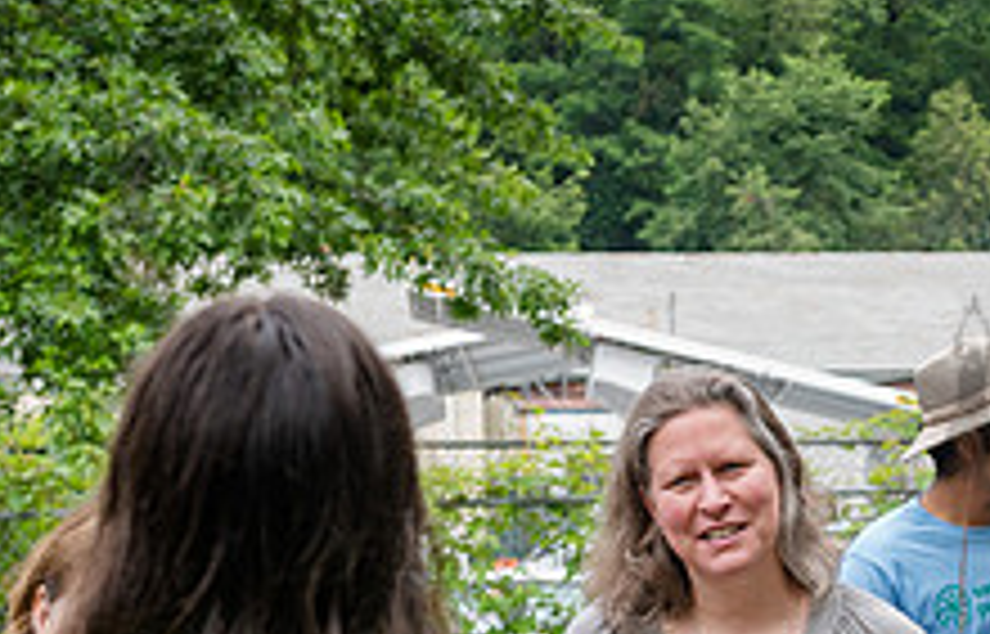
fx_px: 4294
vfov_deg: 8.4
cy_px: 695
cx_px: 1068
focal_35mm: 158
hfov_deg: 12.9
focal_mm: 55
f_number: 4.5
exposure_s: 1/400
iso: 640
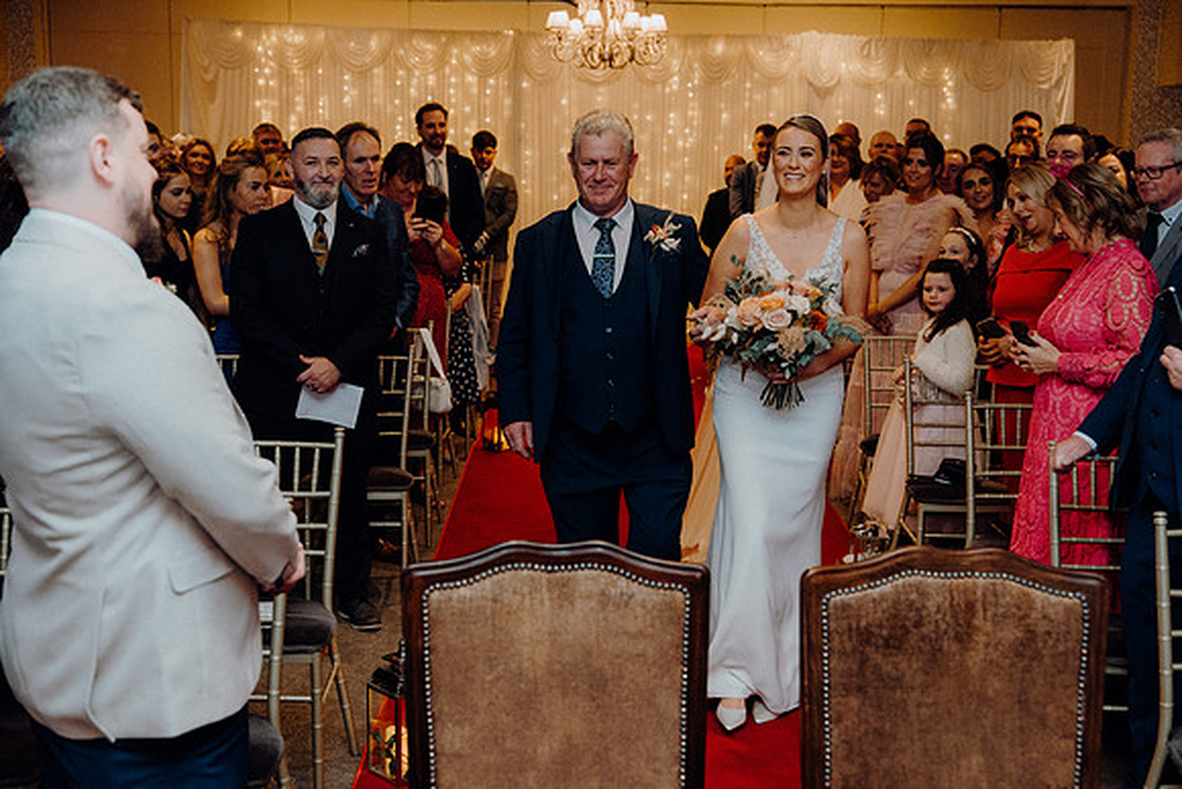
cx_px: 591
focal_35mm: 45
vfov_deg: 29.9
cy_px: 394
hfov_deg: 43.6
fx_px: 1478
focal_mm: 45
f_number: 3.5
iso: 2500
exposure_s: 1/200
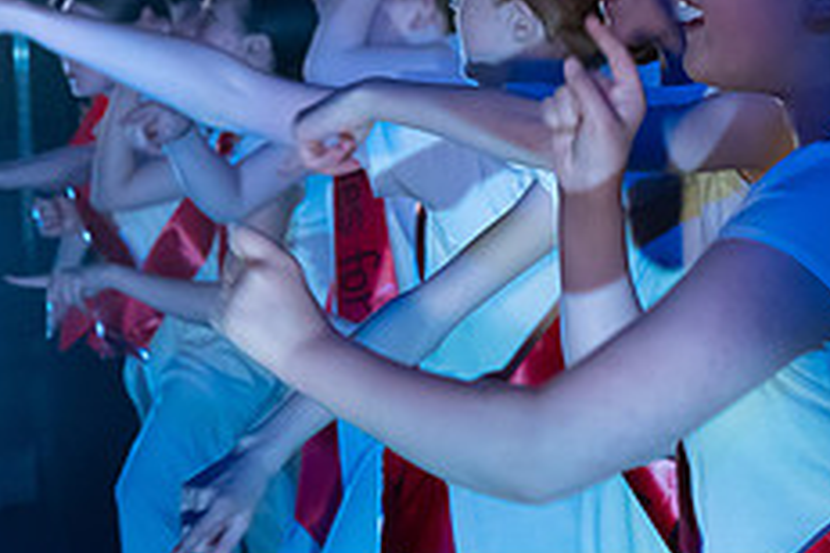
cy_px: 174
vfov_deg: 7.8
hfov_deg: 11.7
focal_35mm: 176
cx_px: 543
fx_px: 4057
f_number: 10
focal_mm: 70
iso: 4000
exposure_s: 1/250
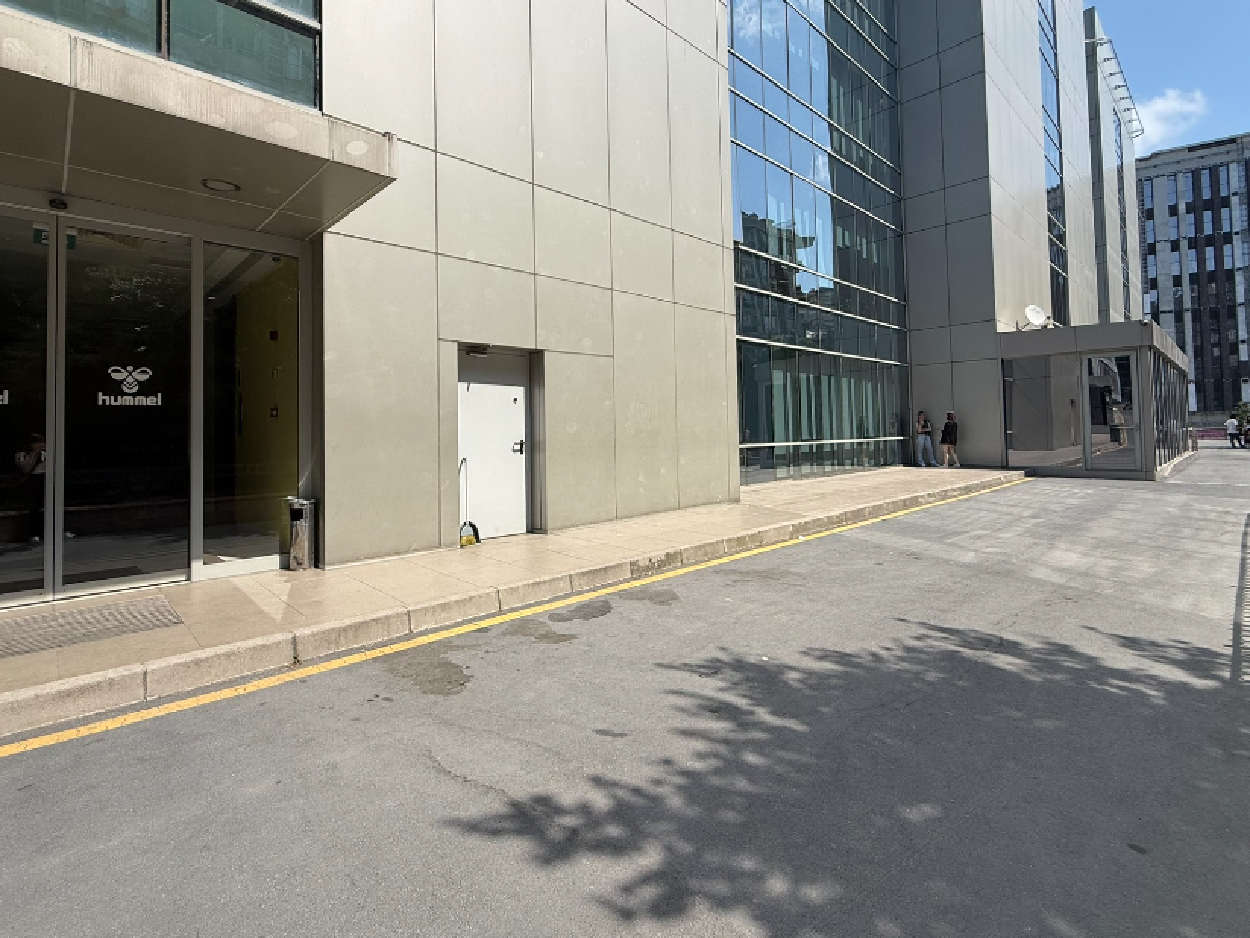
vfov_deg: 74.4
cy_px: 411
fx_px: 614
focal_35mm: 17
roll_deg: +1.8
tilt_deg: +2.9
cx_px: 605
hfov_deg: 91.0
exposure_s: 1/2717
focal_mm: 2.22
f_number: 2.2
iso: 50
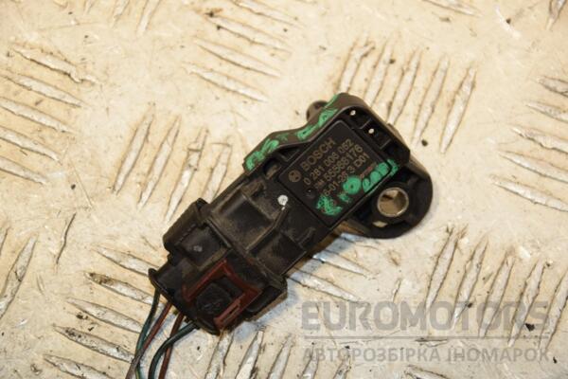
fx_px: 2177
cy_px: 190
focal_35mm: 138
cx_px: 284
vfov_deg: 9.9
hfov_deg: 14.9
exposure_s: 1/200
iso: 800
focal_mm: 92
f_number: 6.3
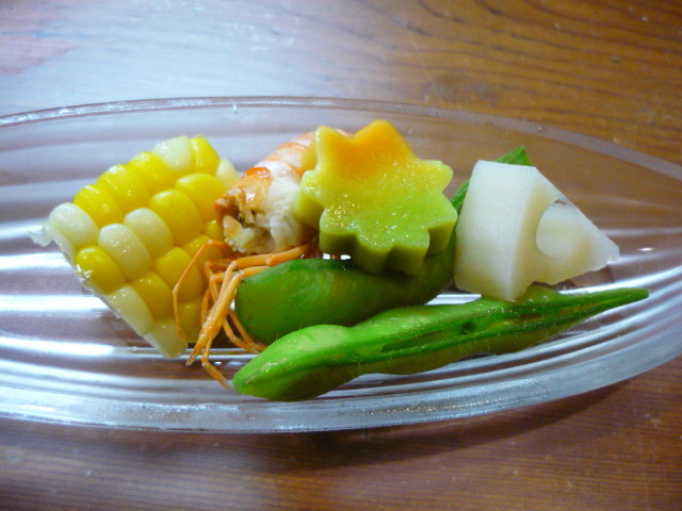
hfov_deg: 55.4
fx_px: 650
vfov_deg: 42.9
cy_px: 256
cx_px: 341
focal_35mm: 33
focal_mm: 5.5
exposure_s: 1/20
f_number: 2.8
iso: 400
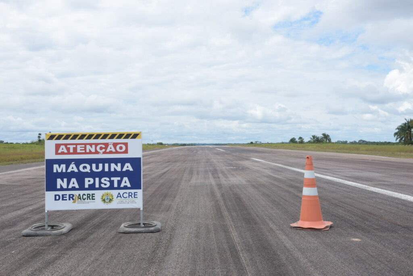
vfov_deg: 33.4
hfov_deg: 48.5
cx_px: 206
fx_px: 459
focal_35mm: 40
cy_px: 138
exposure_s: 1/500
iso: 320
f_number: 9
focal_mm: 40
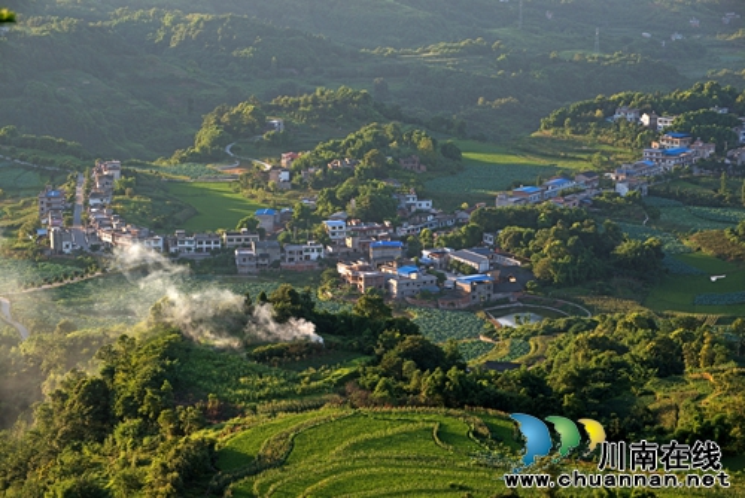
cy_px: 249
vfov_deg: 11.8
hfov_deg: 17.6
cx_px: 372
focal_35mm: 116
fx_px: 2402
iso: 100
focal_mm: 116
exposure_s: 1/100
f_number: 9
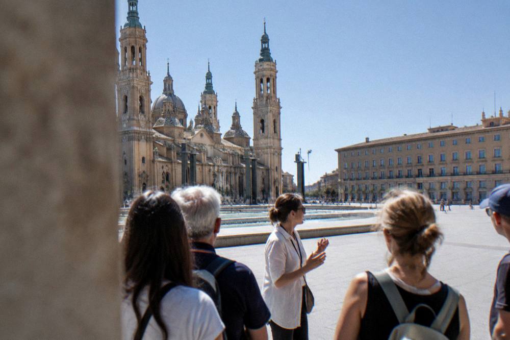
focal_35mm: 35
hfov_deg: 54.5
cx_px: 255
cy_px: 170
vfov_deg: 37.8
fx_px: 496
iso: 500
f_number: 9
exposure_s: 1/400
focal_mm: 35
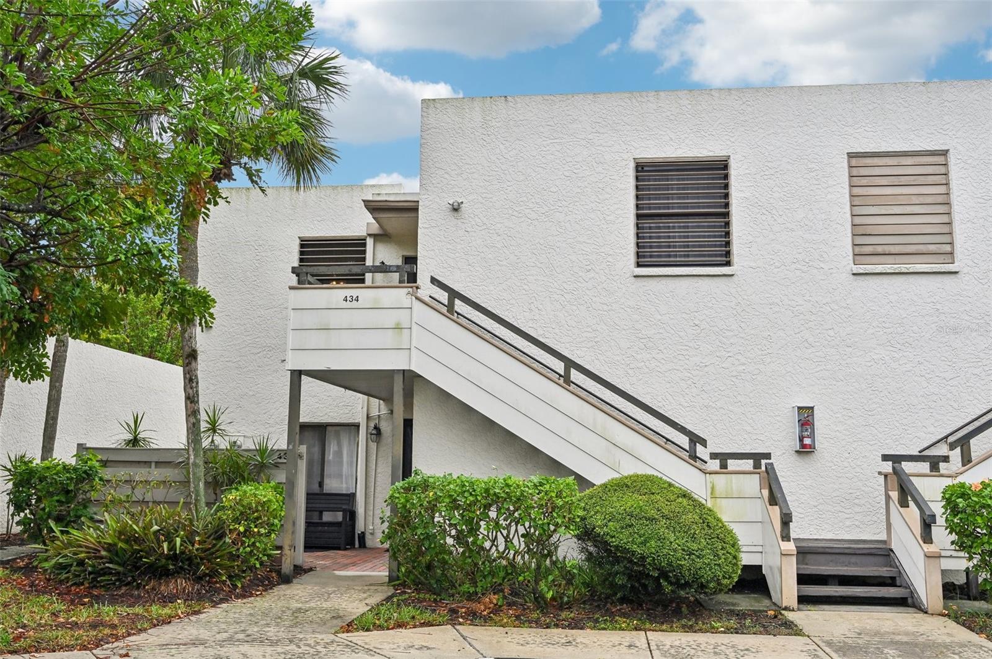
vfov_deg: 43.5
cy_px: 330
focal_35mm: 30
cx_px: 496
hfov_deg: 62.0
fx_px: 826
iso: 400
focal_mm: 30
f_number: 8
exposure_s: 1/320
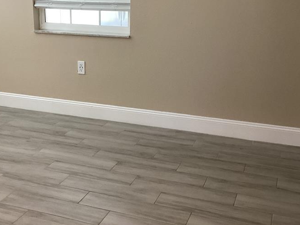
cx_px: 118
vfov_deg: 30.3
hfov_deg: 39.5
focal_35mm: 48
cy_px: 100
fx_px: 416
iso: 320
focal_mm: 3.3
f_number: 2.4
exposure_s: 1/60
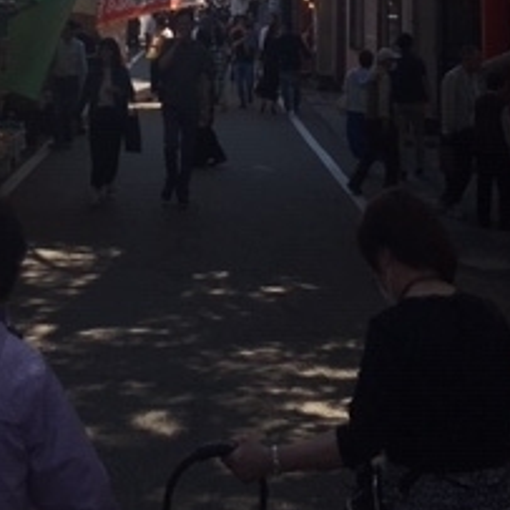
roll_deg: -3.3
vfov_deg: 18.8
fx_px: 1350
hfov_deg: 21.2
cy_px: -261
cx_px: 141
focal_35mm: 81
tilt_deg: +13.1
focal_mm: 4.15
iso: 25
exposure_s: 1/1832
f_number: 2.2
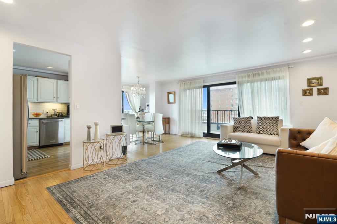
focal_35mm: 16
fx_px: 150
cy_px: 112
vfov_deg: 73.7
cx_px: 168
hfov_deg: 96.8
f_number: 8
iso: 400
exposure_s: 1/30
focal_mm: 16
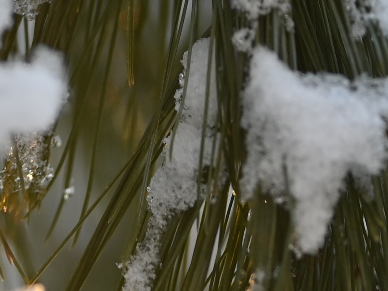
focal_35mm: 294
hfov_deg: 6.7
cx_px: 356
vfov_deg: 4.9
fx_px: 3295
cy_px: 693
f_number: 2.5
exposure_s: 1/200
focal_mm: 50
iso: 100
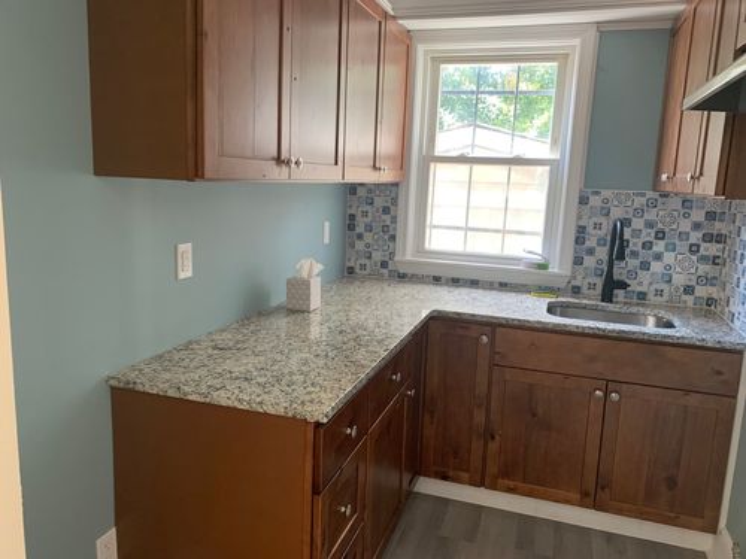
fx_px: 560
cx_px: 373
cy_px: 280
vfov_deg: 53.1
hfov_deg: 67.3
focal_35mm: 26
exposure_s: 1/67
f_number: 1.8
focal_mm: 4.25
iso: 100
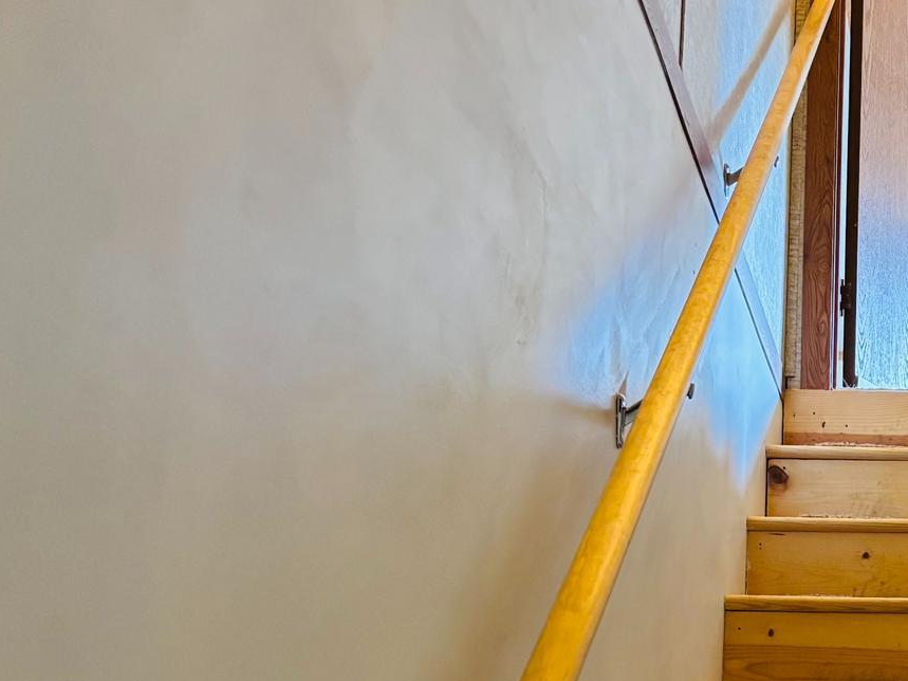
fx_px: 1626
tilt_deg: +9.7
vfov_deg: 22.6
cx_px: 986
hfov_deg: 28.5
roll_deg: -0.9
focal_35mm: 62
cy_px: 694
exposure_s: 1/40
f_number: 1.6
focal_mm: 5.96
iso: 400
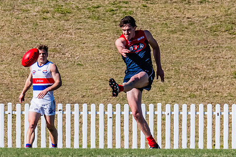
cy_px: 84
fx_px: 9187
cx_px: 152
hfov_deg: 1.5
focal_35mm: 1401
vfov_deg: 1.0
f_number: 11
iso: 800
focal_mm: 420
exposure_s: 1/1600
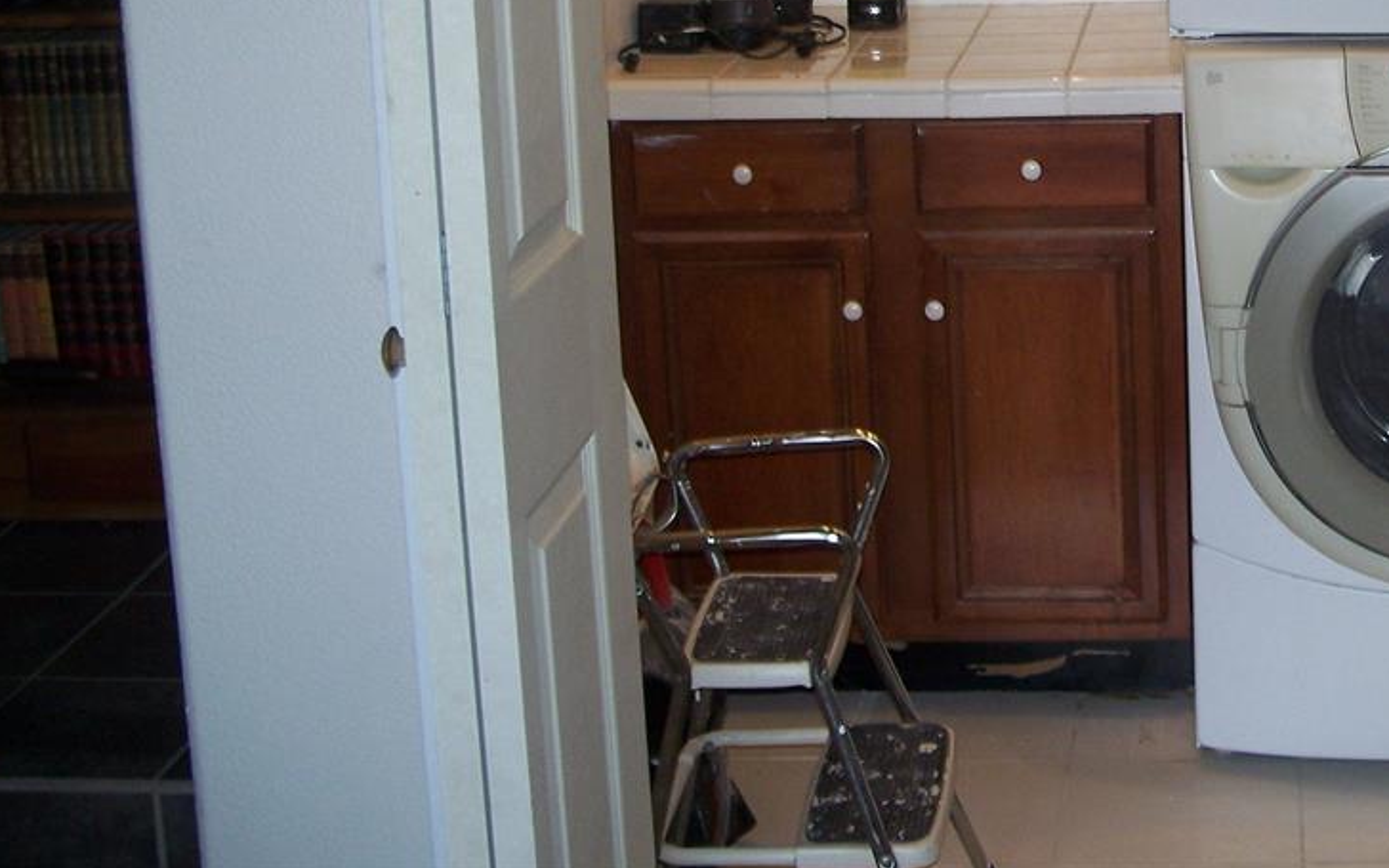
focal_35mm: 69
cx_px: 1200
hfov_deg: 28.8
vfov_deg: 18.3
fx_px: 2612
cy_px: -44
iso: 125
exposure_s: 1/60
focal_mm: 7.8
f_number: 2.8
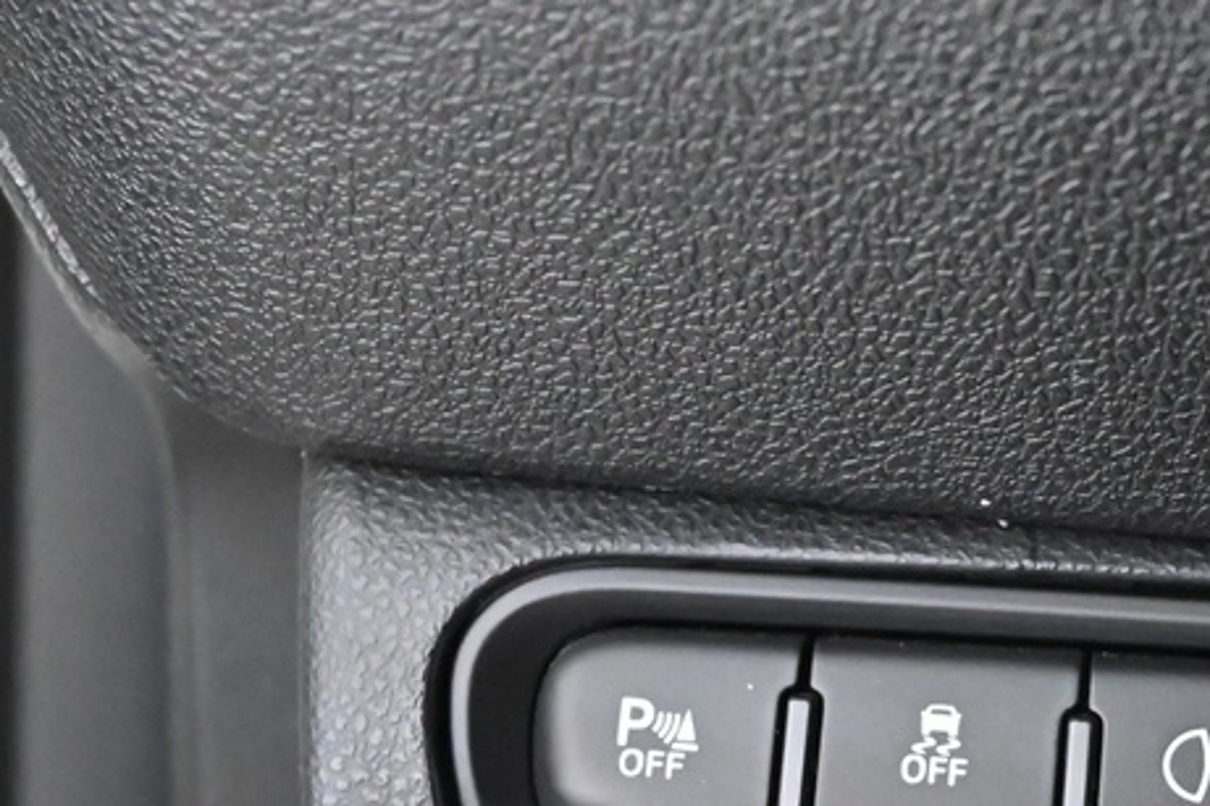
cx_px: 1026
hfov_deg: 19.7
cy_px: 924
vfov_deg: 13.1
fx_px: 3427
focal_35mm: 102
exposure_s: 1/60
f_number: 4.5
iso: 10000
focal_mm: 29
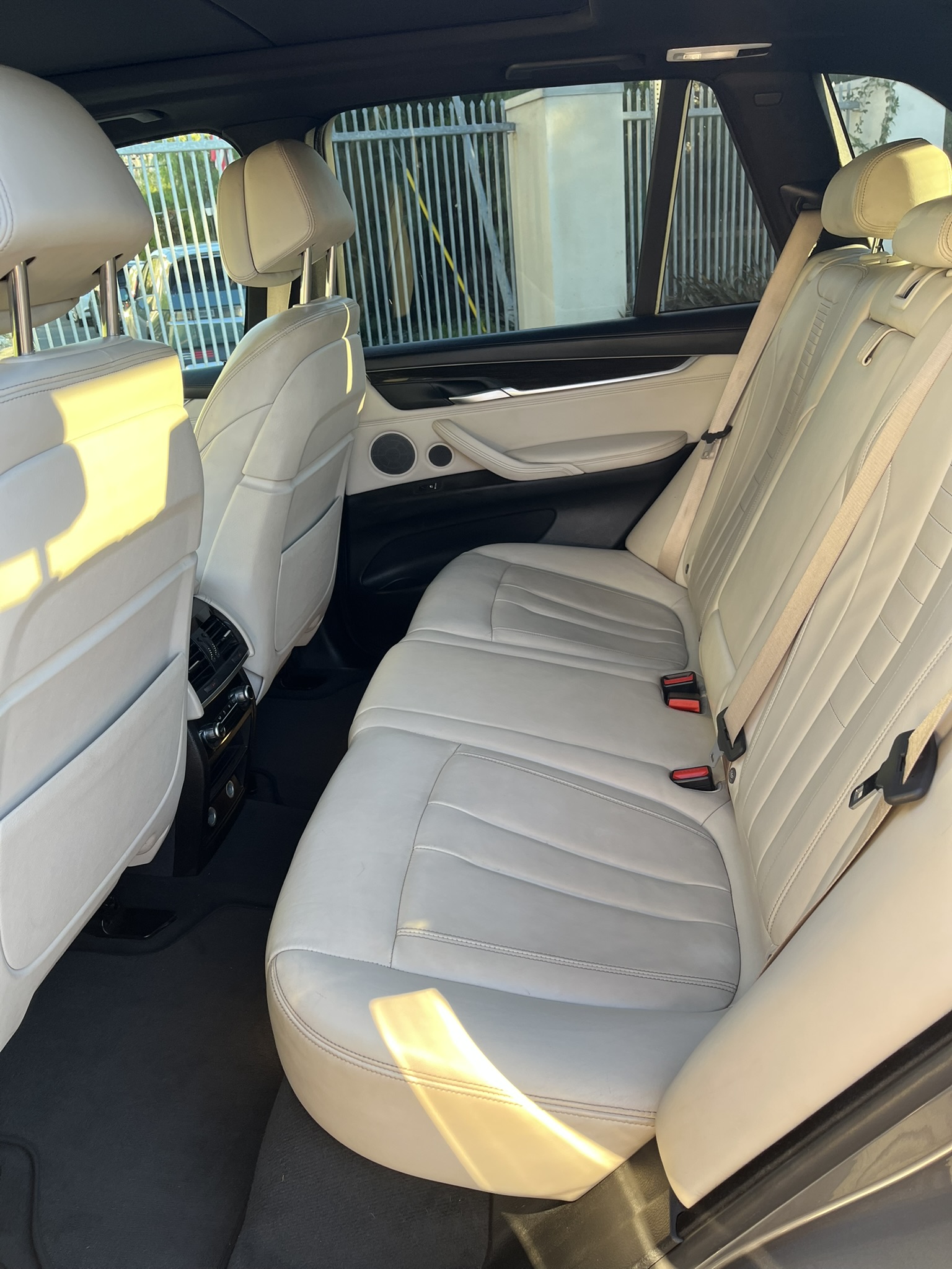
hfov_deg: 53.1
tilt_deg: -22.8
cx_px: 476
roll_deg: +4.9
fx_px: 953
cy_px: 634
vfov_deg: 67.3
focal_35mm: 26
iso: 64
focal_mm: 5.1
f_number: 1.6
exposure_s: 1/121
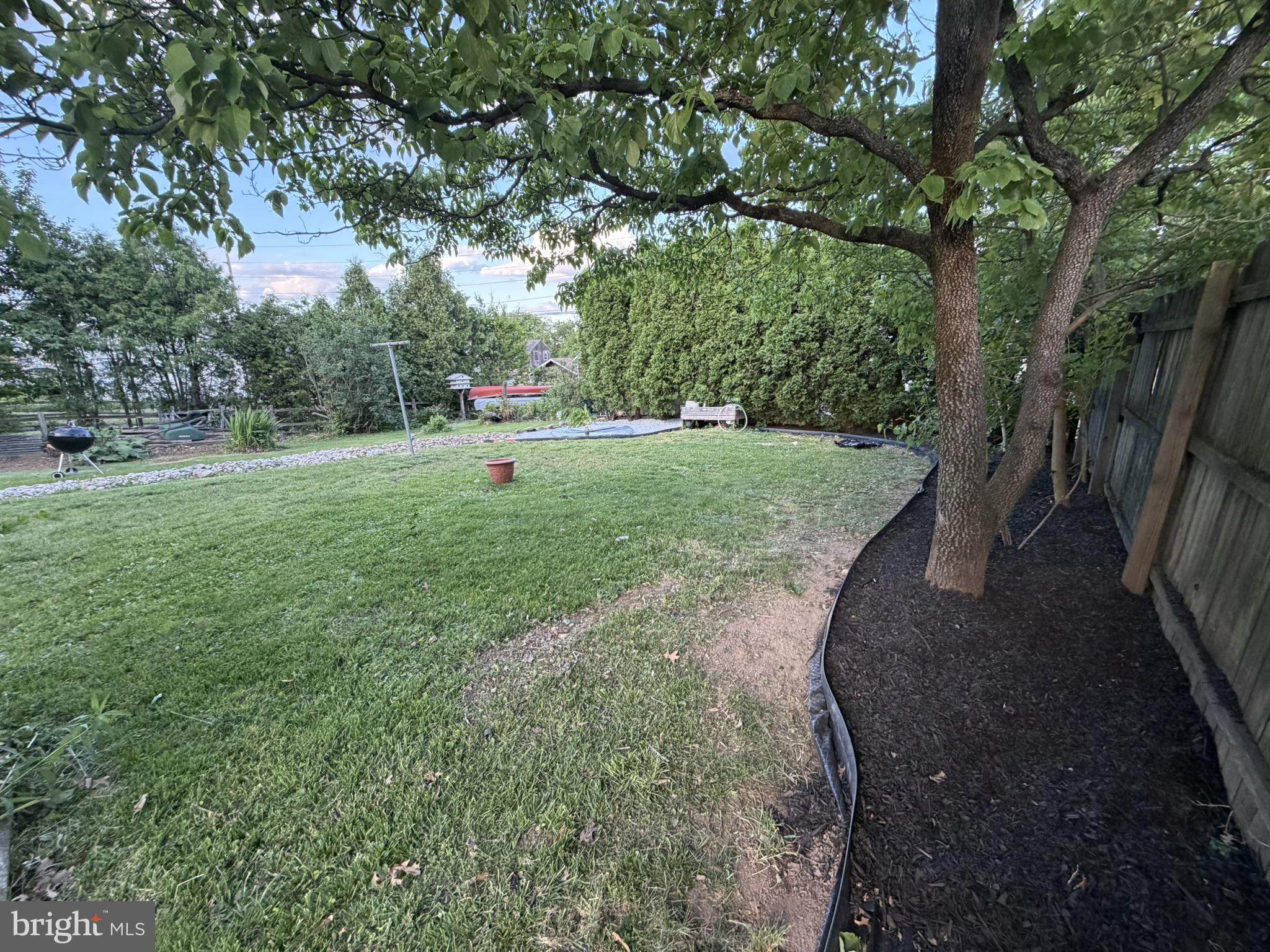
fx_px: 514
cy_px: 476
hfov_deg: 102.1
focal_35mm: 14
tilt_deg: -12.9
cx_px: 635
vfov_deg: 85.7
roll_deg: +1.5
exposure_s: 1/121
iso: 320
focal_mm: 2.22
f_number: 2.2
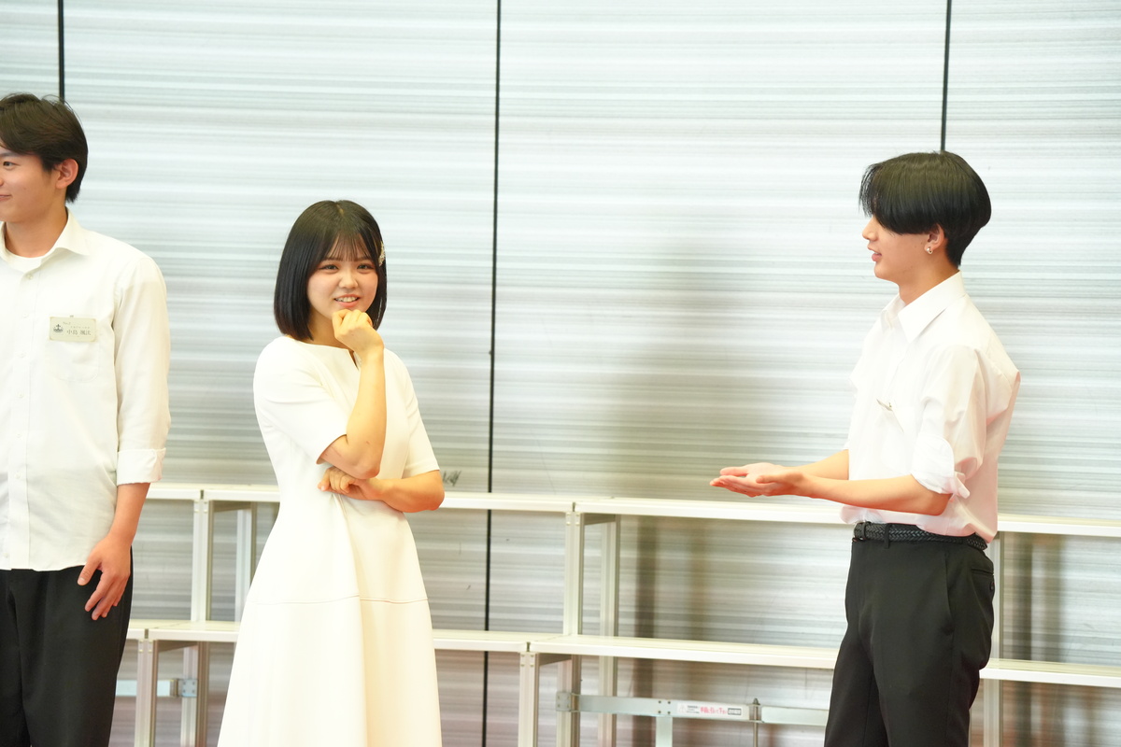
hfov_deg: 10.0
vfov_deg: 6.7
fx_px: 6383
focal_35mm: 205
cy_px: 374
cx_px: 560
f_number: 6.3
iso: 6400
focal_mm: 205
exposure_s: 1/100
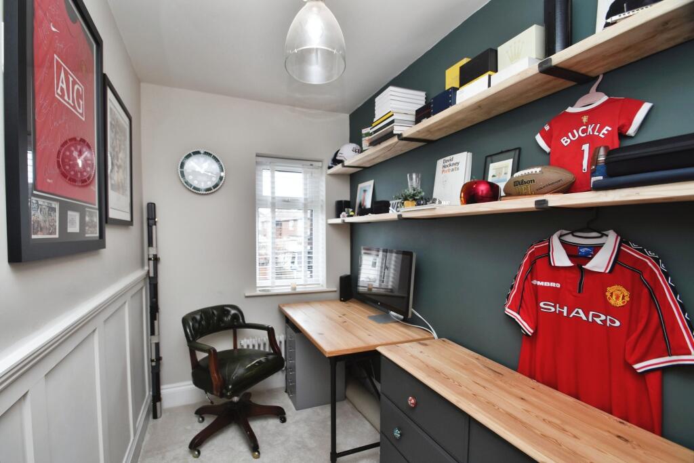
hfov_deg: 100.4
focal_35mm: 15
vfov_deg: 77.3
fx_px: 289
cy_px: 232
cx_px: 347
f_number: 6.3
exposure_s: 1/20
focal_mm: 10
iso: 280
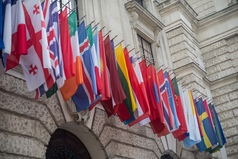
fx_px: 331
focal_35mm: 50
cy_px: 80
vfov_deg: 27.0
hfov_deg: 39.6
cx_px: 119
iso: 64
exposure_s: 1/250
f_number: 2.5
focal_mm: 50
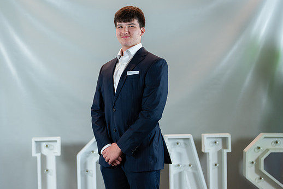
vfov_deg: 24.2
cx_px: 128
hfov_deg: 35.6
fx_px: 440
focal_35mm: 56
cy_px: 87
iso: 640
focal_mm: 50
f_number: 1.2
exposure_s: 1/320
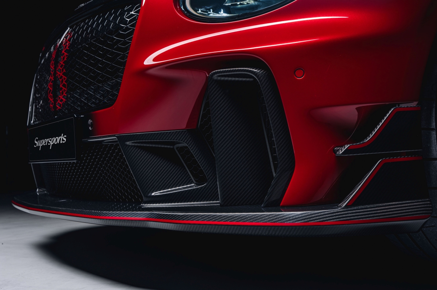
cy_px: 145
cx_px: 218
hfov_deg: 41.1
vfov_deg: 28.0
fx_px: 582
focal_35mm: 48
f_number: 9
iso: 200
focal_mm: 48
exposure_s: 3.2
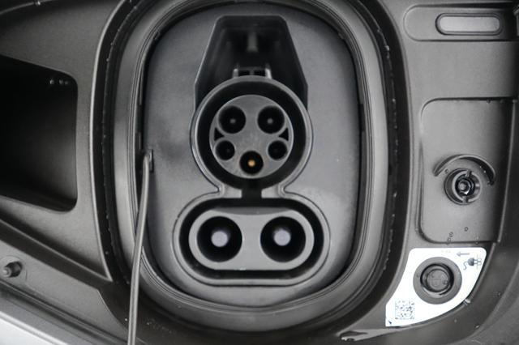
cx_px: 260
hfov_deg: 65.5
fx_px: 403
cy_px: 172
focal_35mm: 28
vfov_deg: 46.4
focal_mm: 28
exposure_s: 1/60
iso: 12800
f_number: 2.8
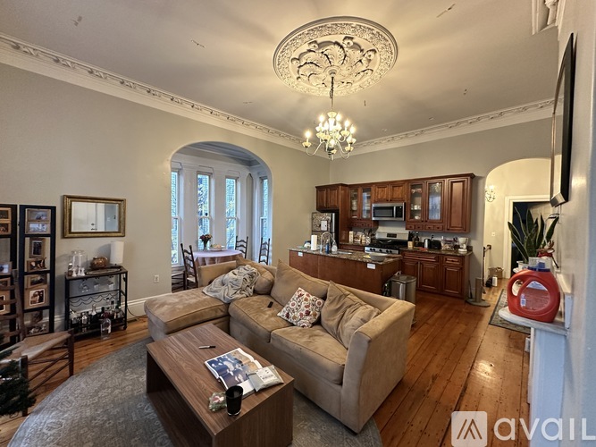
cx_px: 298
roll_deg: -0.4
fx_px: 241
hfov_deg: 102.1
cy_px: 224
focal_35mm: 14
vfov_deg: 85.7
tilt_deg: -2.0
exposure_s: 1/60
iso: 320
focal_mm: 2.22
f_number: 2.2
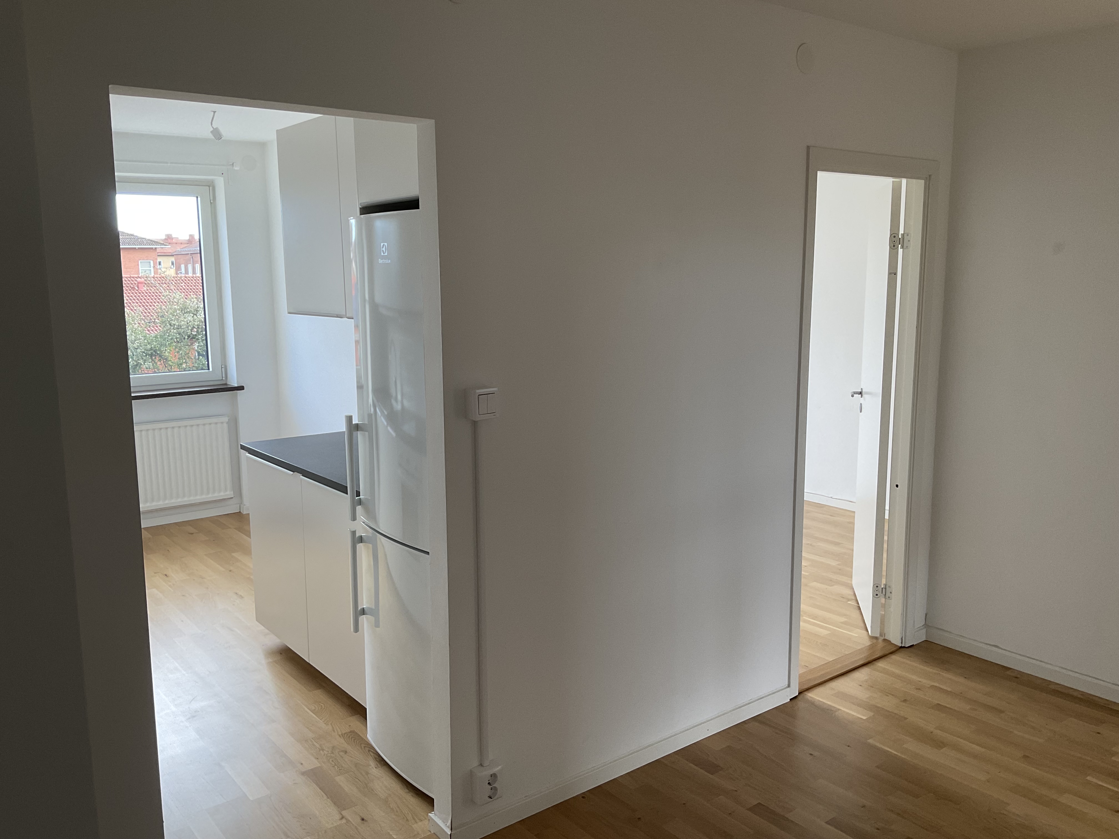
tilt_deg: -10.0
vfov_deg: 48.2
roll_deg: +0.5
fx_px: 937
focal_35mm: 29
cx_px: 560
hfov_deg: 61.7
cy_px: 420
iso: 64
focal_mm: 3
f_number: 1.8
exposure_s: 1/120
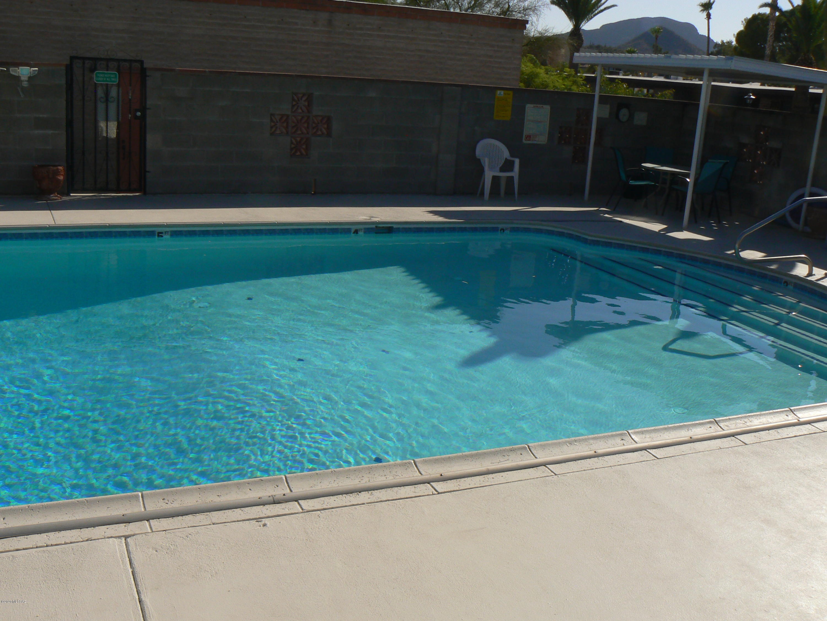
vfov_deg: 39.7
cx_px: 414
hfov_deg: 51.4
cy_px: 310
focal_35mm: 36
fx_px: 860
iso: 80
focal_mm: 6
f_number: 8
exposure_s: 1/640
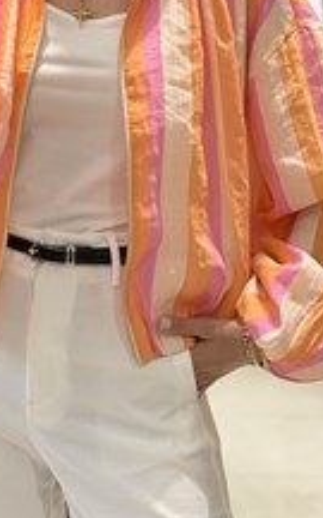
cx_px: 59
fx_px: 1479
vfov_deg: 19.3
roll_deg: -1.9
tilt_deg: -16.6
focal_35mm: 105
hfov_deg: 12.4
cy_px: 22
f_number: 1.78
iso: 64
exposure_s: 1/100
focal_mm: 6.76
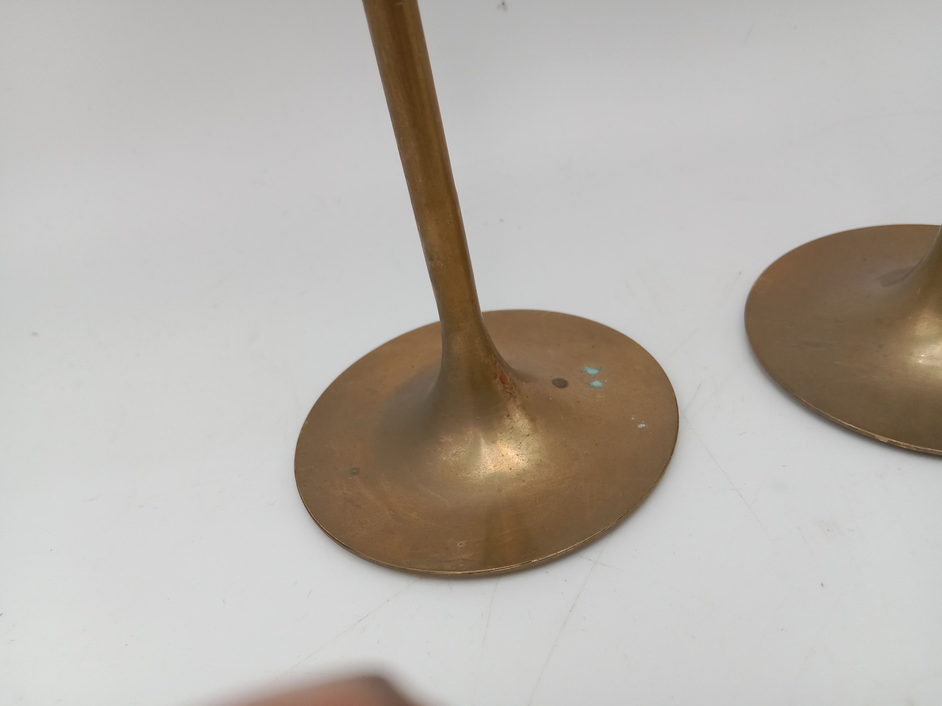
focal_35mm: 27
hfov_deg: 65.3
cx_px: 471
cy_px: 353
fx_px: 735
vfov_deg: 51.4
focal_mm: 3.65
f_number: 2.2
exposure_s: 1/100
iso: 173
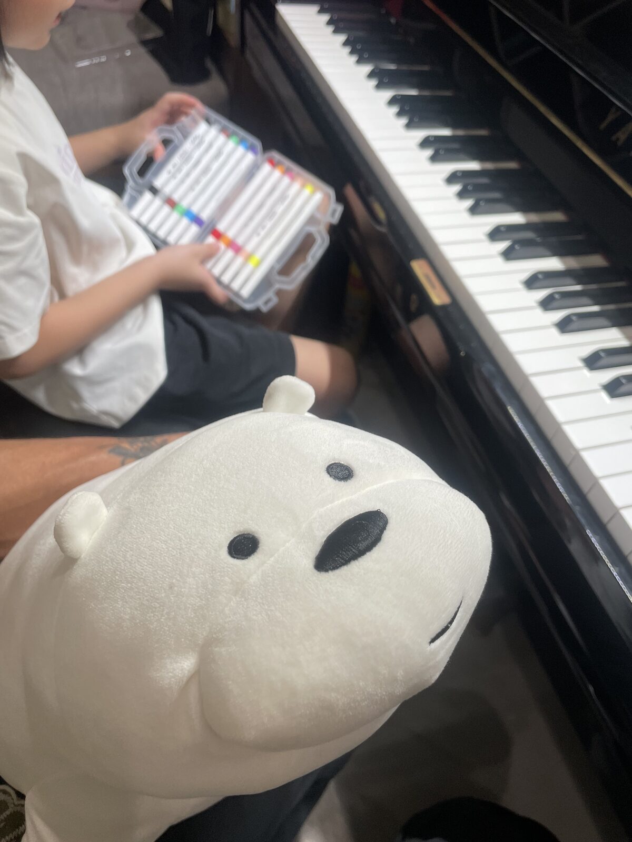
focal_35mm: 26
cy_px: 421
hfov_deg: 53.1
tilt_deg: -49.1
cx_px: 316
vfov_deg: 67.3
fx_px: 633
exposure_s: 1/100
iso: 64
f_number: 1.6
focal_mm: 4.2
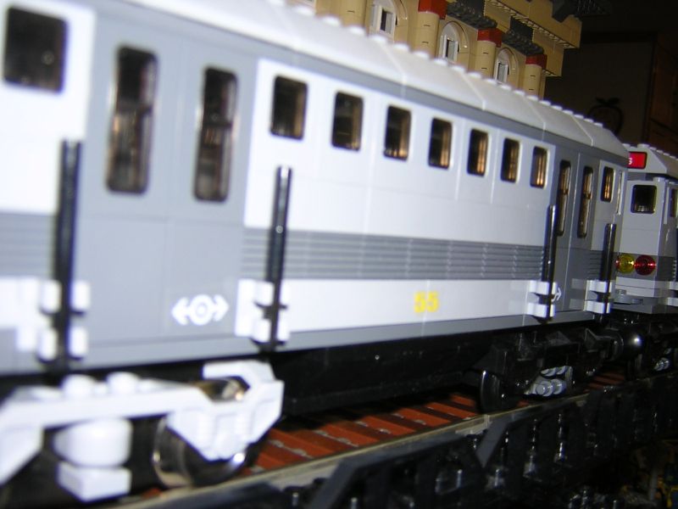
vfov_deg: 39.7
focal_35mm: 36
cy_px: 254
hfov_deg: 51.4
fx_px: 705
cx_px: 339
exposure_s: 1/60.1
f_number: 2.6
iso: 100
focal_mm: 4.7
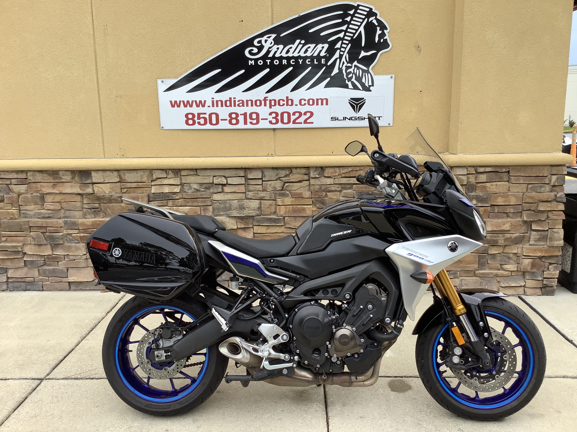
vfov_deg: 45.4
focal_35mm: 31
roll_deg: +1.3
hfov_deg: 58.4
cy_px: 216
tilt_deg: -11.8
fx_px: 517
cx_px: 288
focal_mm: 3.3
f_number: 2.4
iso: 25
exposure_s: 1/413
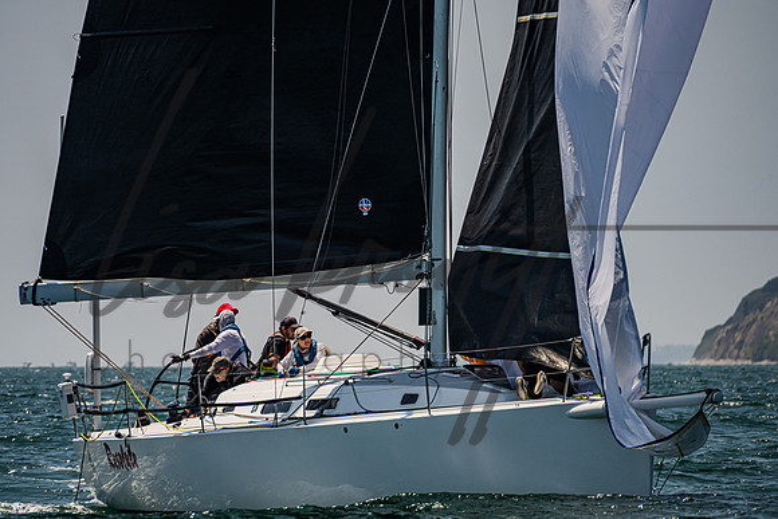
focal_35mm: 470
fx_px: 10165
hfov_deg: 4.4
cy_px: 238
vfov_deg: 2.9
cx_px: 343
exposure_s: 1/2500
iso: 500
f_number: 8
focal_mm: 400
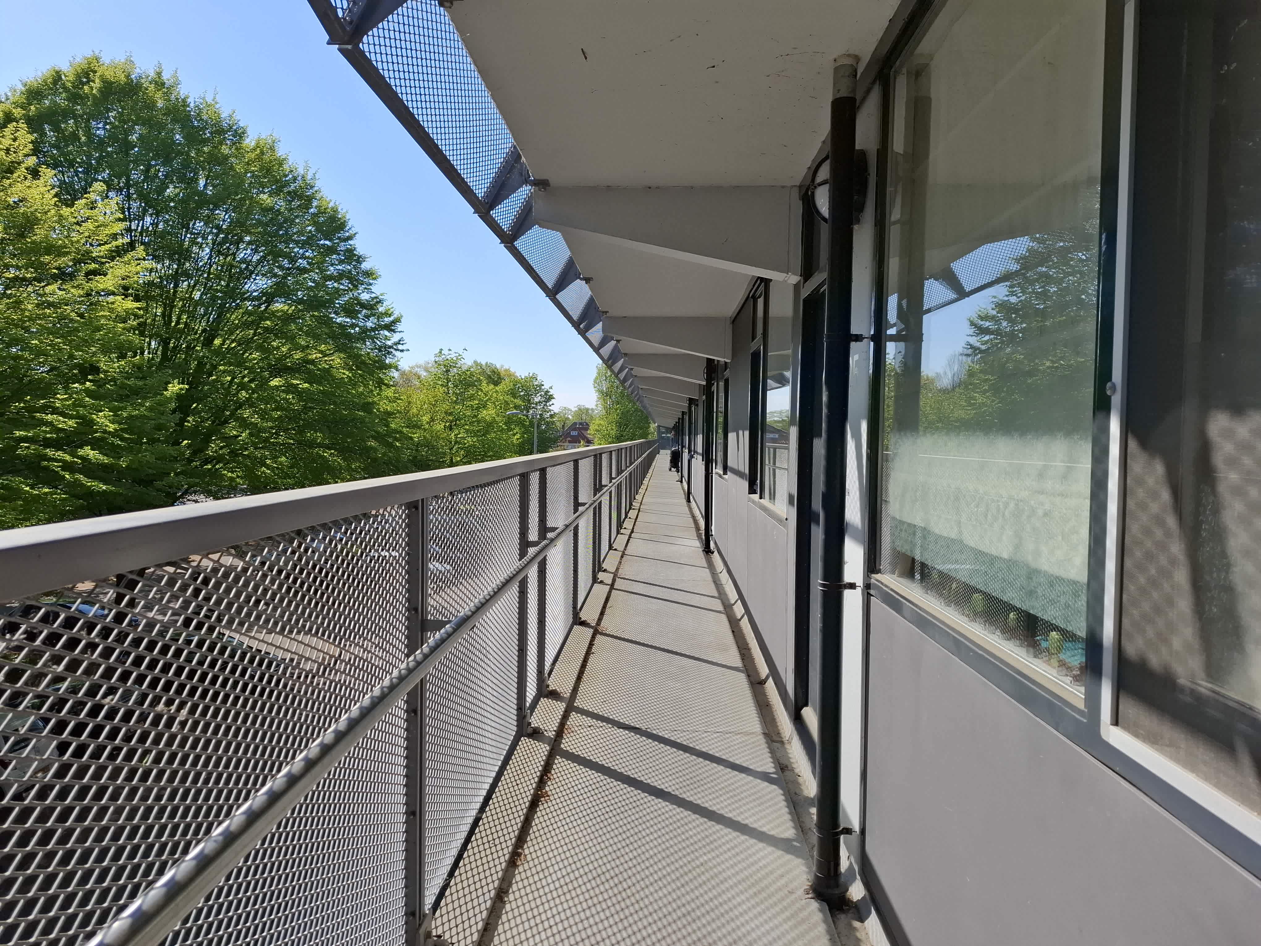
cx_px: 630
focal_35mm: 23
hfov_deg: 73.9
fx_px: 838
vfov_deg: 58.9
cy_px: 473
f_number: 1.8
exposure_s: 1/2688
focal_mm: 5.5
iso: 50
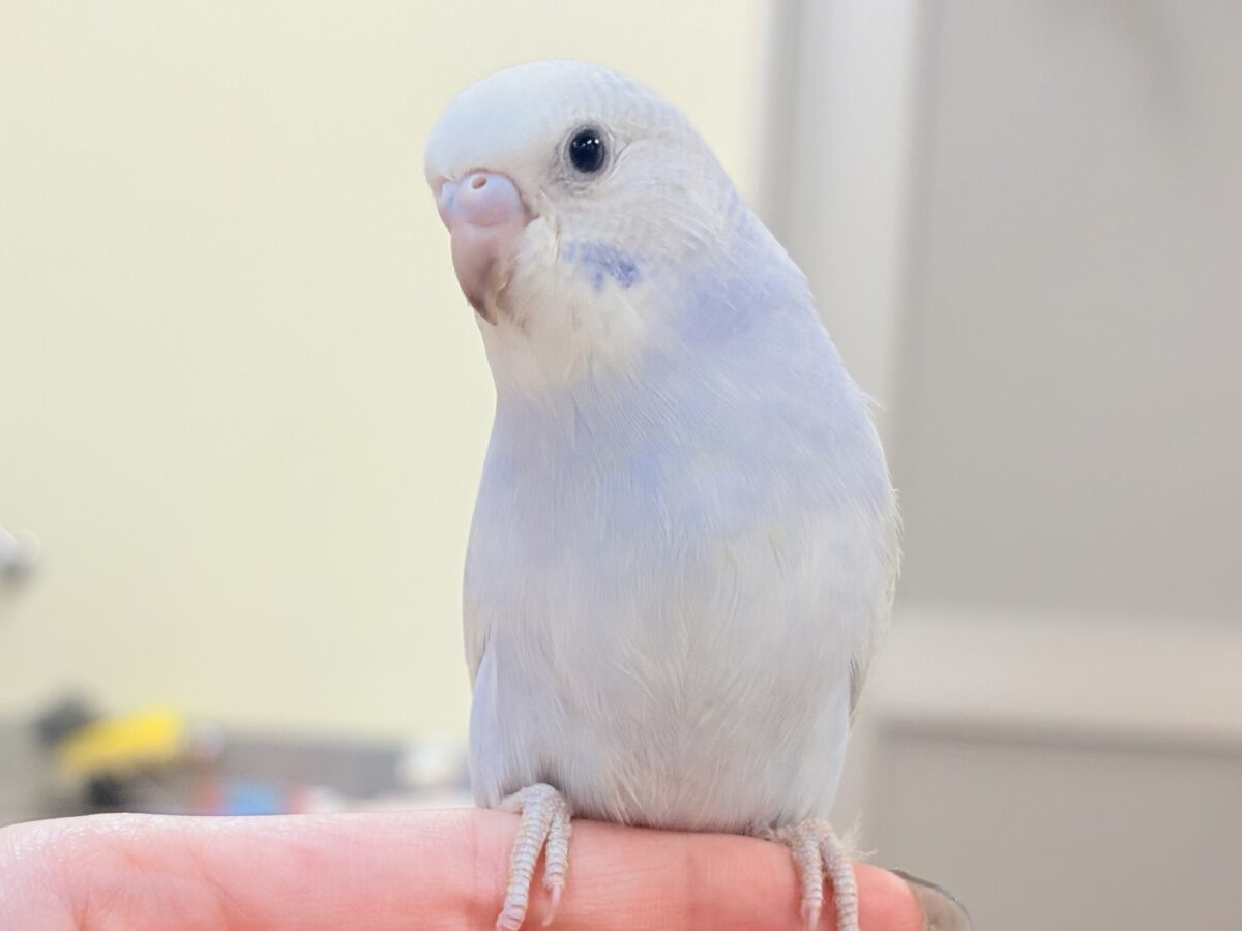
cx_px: 621
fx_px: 1866
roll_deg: -3.3
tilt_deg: +3.1
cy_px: 466
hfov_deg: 36.8
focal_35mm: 52
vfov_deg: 28.0
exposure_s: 1/121
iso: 50
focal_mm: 5.96
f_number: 1.6
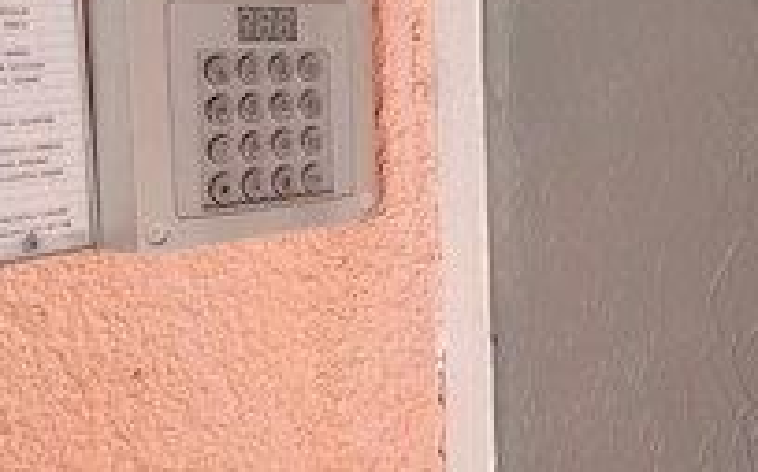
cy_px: 152
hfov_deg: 38.9
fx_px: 1073
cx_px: 364
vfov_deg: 24.7
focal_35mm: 52
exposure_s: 1/100
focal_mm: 4.6
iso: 32
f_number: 2
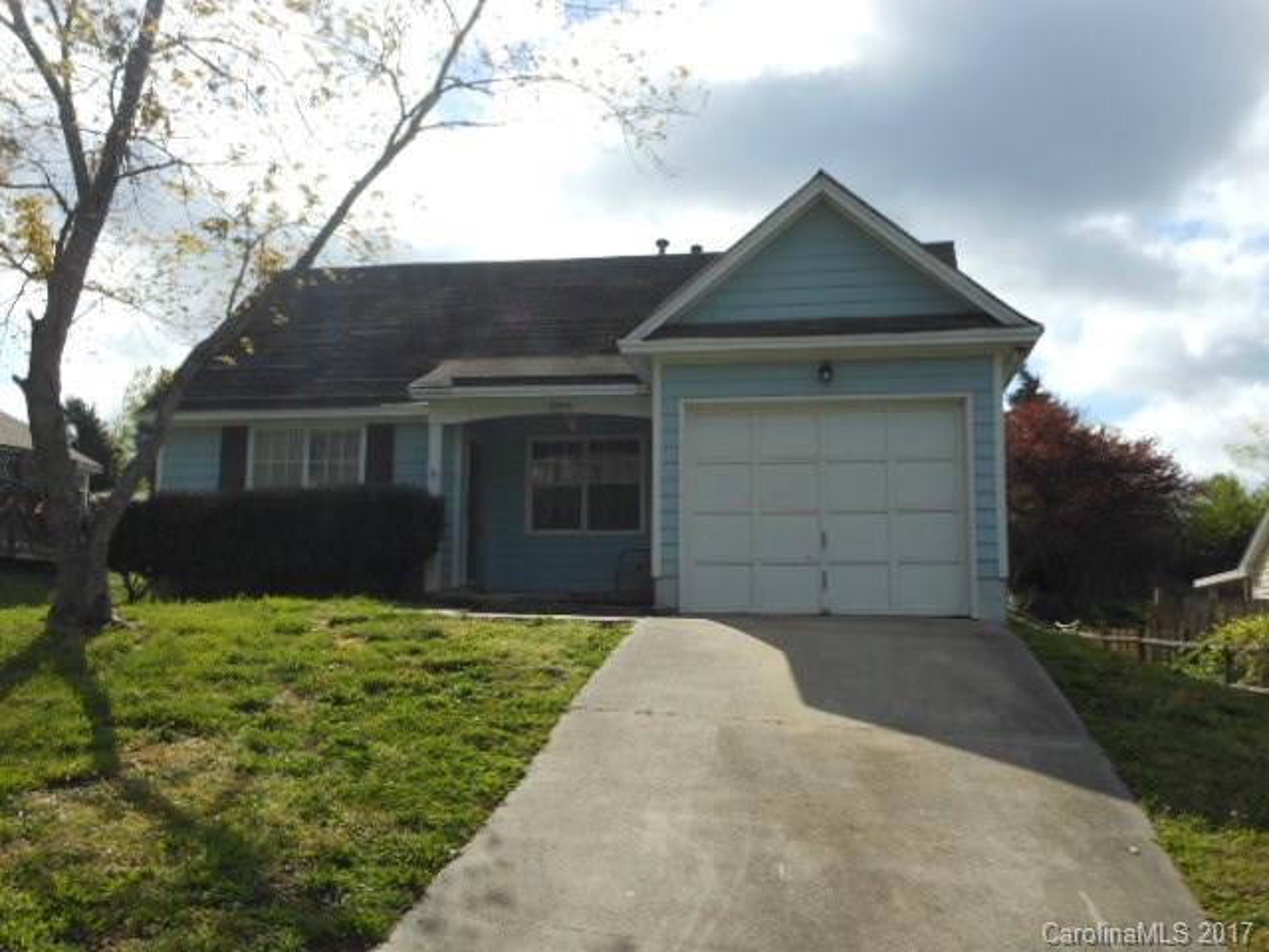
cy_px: 476
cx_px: 634
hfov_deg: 55.4
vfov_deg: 42.9
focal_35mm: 33
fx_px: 1210
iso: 80
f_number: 4
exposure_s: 1/640
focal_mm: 5.9
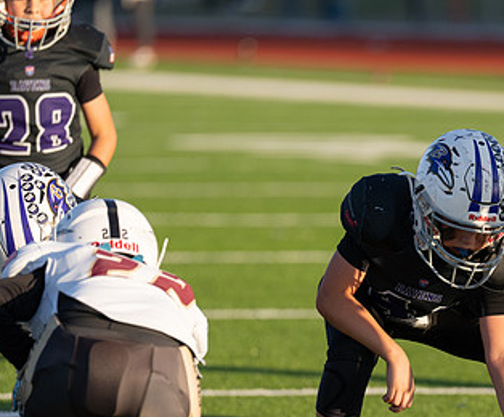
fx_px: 6911
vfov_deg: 3.5
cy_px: 329
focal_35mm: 457
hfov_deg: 4.2
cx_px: 451
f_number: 2.8
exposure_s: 1/1600
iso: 160
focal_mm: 200
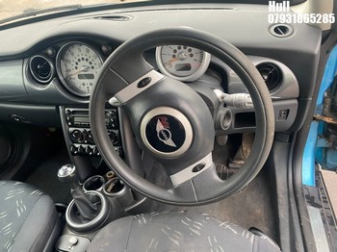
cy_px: 126
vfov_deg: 53.0
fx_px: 253
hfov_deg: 67.3
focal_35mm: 26
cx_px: 168
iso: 125
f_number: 1.8
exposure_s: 1/91
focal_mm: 4.25
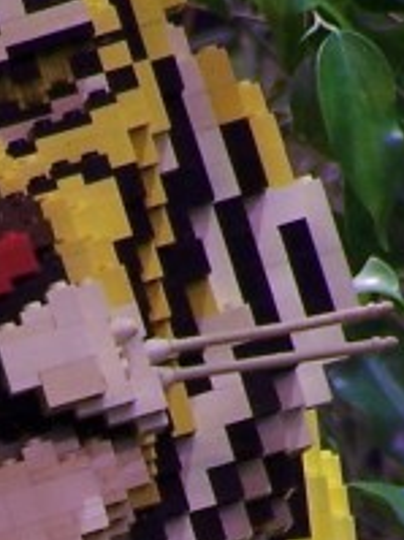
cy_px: 944
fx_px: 24660
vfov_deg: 1.3
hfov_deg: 0.9
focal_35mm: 1583
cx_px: -222
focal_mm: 51
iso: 80
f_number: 3.6
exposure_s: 1/2
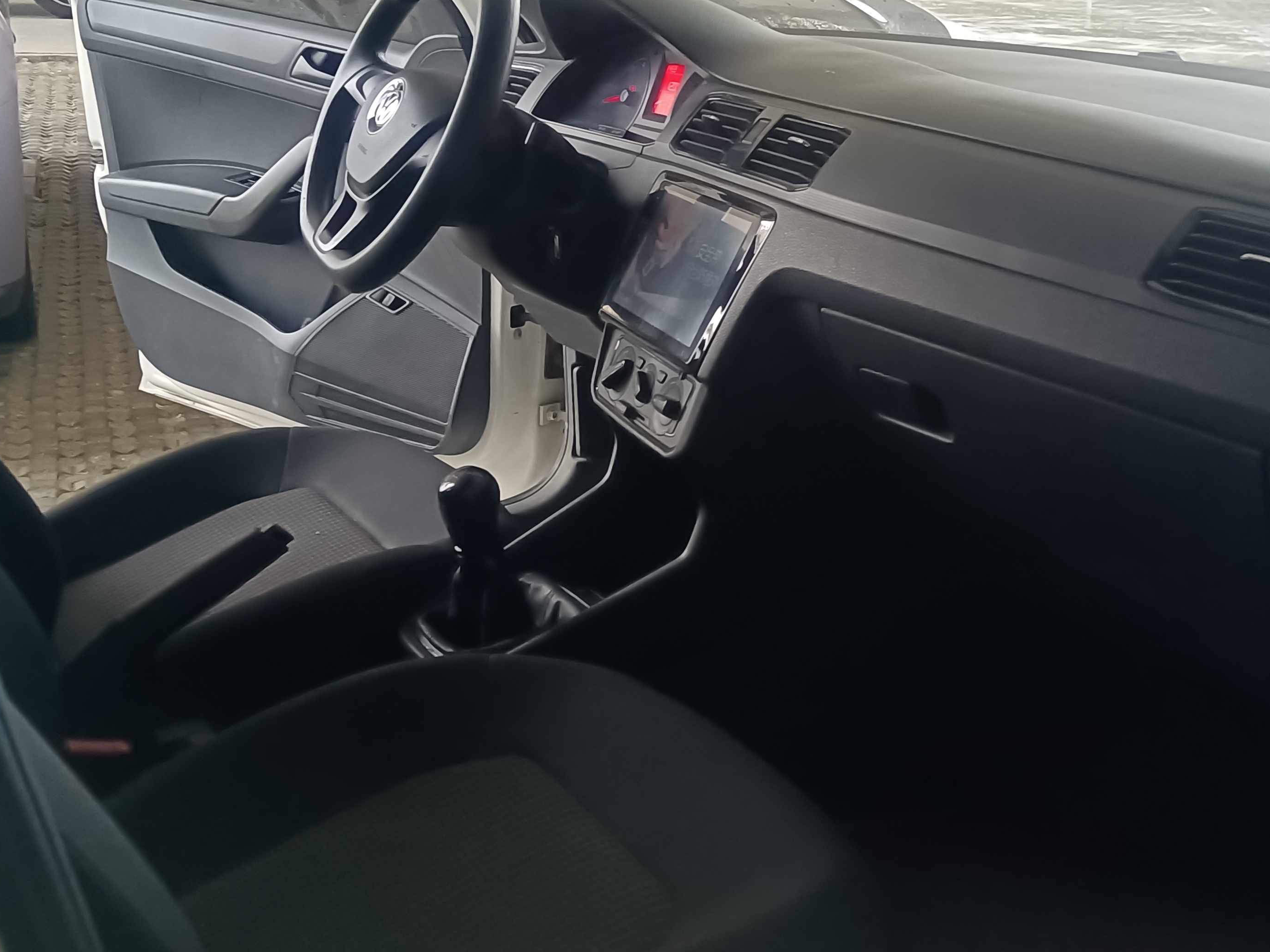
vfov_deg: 32.2
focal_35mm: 45
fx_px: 1651
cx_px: 766
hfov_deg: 41.9
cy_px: 497
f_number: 1.9
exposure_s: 1/100
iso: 1436
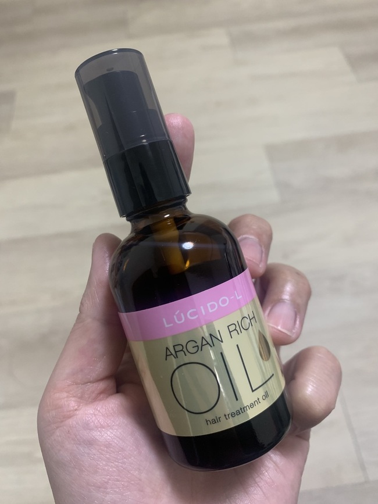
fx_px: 379
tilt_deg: -55.9
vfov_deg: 67.3
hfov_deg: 53.1
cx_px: 189
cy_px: 252
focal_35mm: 26
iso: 200
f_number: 1.8
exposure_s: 1/60
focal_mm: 4.25
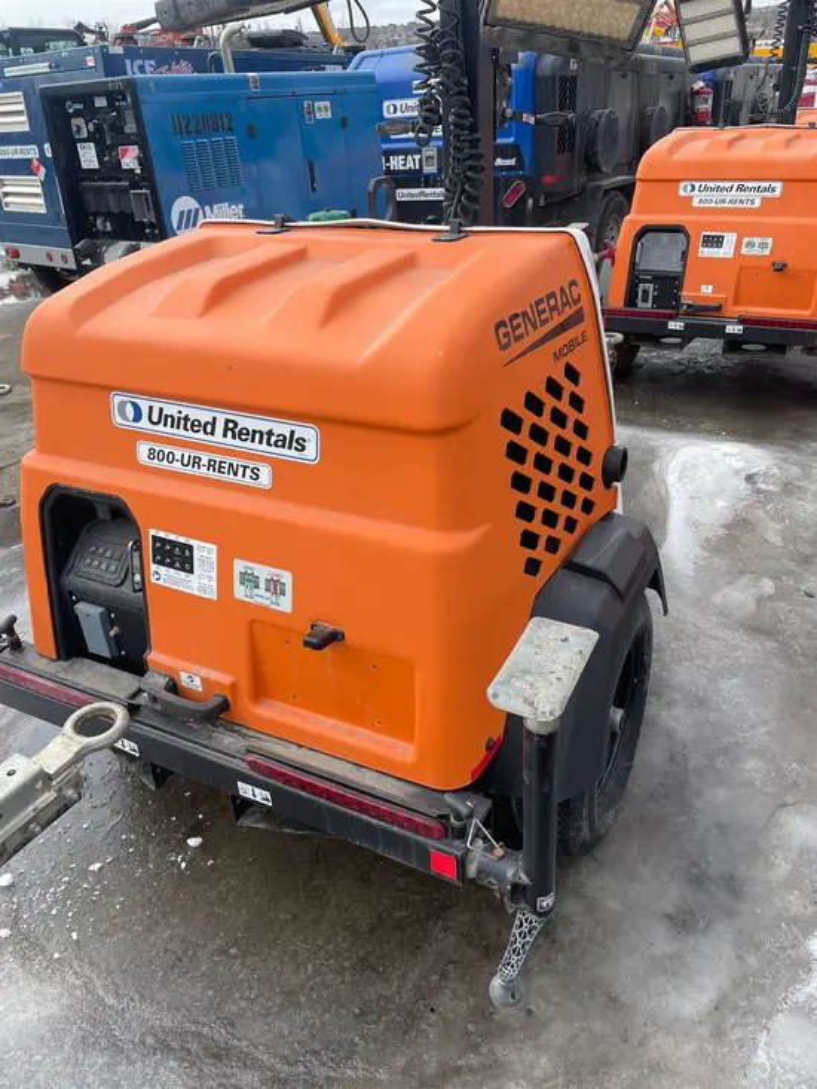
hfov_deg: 53.1
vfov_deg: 67.3
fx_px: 818
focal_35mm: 26
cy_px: 544
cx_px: 408
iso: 32
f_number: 1.6
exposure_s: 1/1233
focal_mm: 4.2
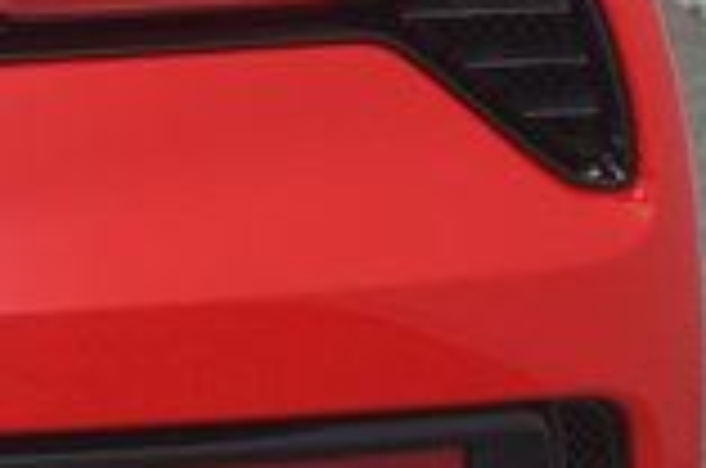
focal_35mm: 340
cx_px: -1151
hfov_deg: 5.8
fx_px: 6654
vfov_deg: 4.0
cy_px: 135
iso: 100
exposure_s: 1/160
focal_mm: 35
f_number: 9
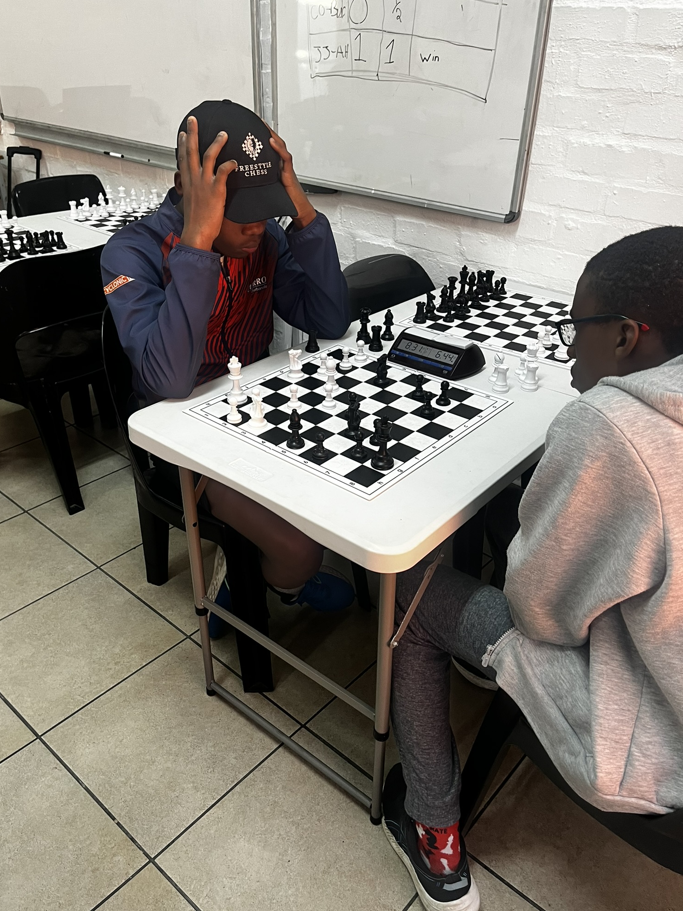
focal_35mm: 27
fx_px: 710
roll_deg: -0.8
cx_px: 330
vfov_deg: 65.3
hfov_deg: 51.3
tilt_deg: -32.0
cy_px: 468
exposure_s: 1/50
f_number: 1.6
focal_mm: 5.1
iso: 100
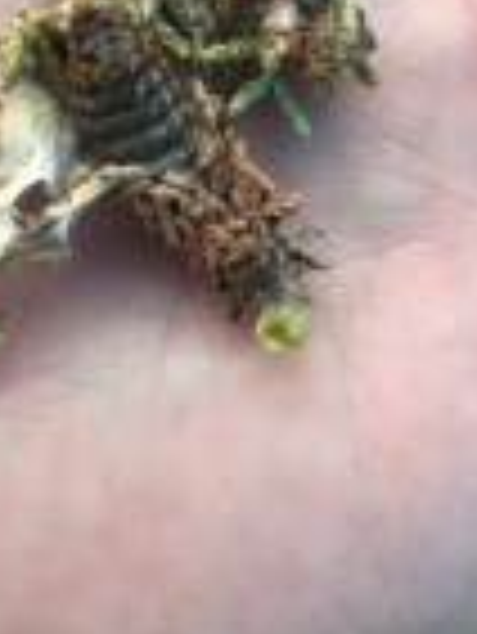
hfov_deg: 19.6
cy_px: 40
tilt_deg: -71.1
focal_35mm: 75
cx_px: 135
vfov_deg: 25.0
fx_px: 1376
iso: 25
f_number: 2.2
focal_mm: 4.15
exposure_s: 1/141
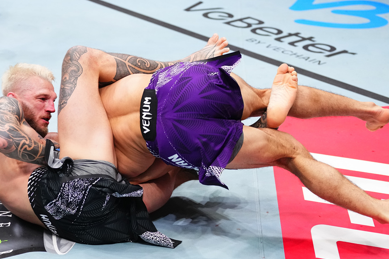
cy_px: 153
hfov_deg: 23.4
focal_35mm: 87
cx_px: 188
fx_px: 940
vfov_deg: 15.7
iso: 3200
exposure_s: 1/1250
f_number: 2.8
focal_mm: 70
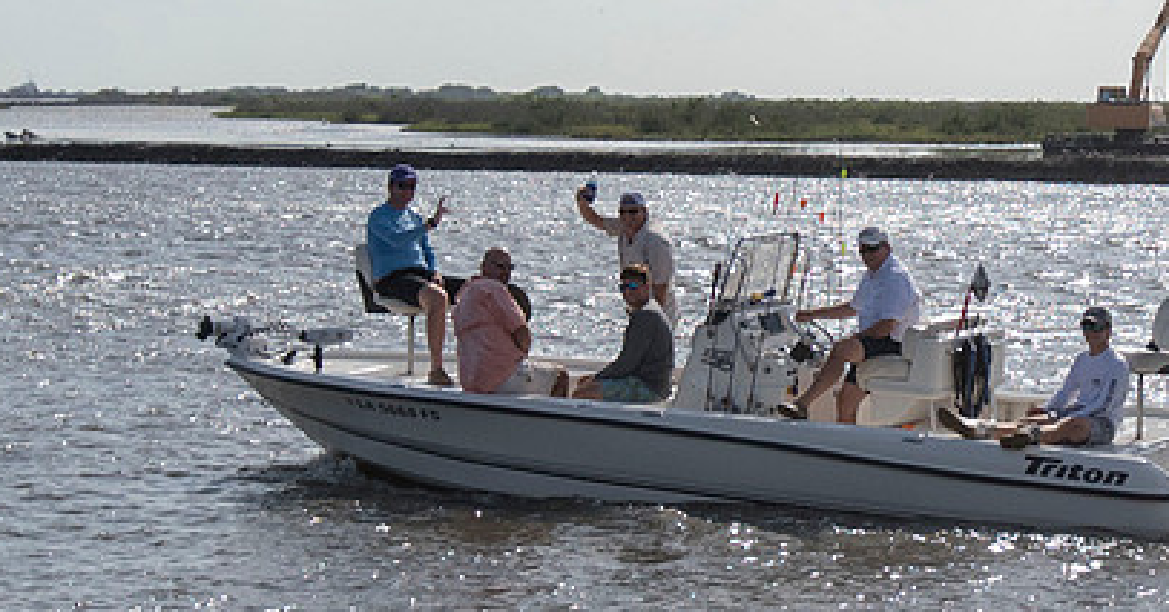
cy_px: 221
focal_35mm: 149
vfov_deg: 7.7
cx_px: 921
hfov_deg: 14.6
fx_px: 4543
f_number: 6.3
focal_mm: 35
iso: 500
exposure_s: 1/4000
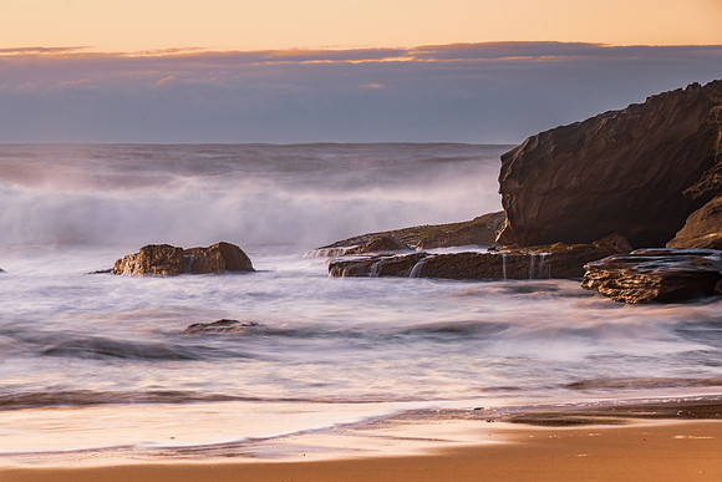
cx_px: 361
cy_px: 241
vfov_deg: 11.1
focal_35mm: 124
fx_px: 2482
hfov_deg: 16.6
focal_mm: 120
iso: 64
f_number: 9
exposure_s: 1.3
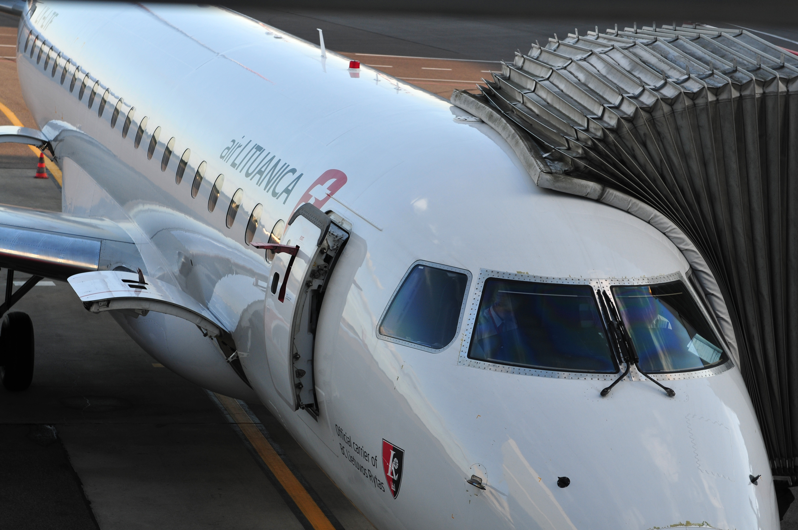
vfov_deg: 13.0
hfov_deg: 19.5
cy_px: 265
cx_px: 399
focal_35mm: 105
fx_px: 2325
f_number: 6.3
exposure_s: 1/160
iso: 200
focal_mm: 70
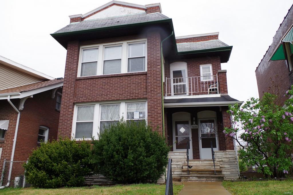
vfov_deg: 47.9
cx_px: 146
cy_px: 98
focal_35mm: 27
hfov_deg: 67.4
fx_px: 220
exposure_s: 1/250
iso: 200
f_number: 7.1
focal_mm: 18
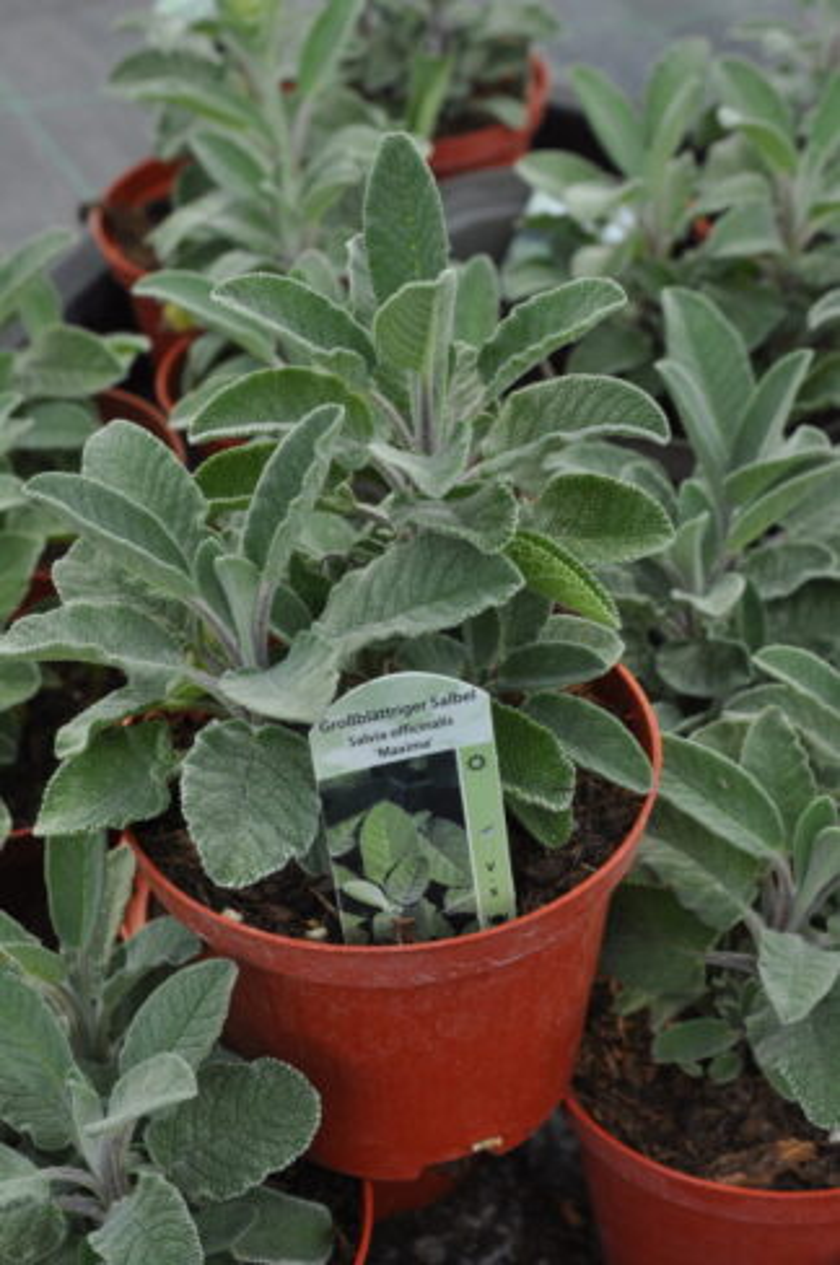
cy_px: 632
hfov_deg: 18.1
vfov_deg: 27.0
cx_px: 420
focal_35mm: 75
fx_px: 2632
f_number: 10
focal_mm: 50
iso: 400
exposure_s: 1/100
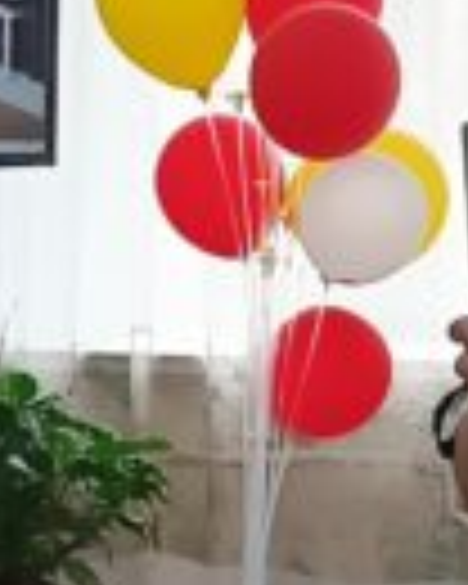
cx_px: 367
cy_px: 385
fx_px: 3290
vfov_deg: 10.2
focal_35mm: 190
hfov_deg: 8.1
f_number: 1.8
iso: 125
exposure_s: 1/100
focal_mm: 5.59
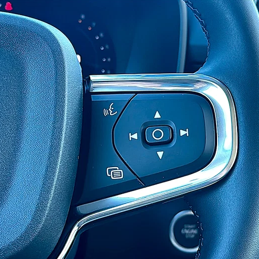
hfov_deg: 30.4
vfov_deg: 30.6
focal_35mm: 56
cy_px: 130
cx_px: 164
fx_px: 474
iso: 80
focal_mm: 6.86
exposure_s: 1/84
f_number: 1.78
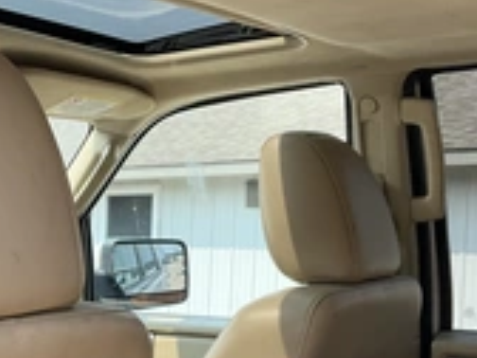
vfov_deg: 21.0
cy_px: 304
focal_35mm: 69
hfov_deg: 27.6
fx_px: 951
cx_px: 102
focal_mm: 3
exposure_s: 1/403
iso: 25
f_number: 1.8
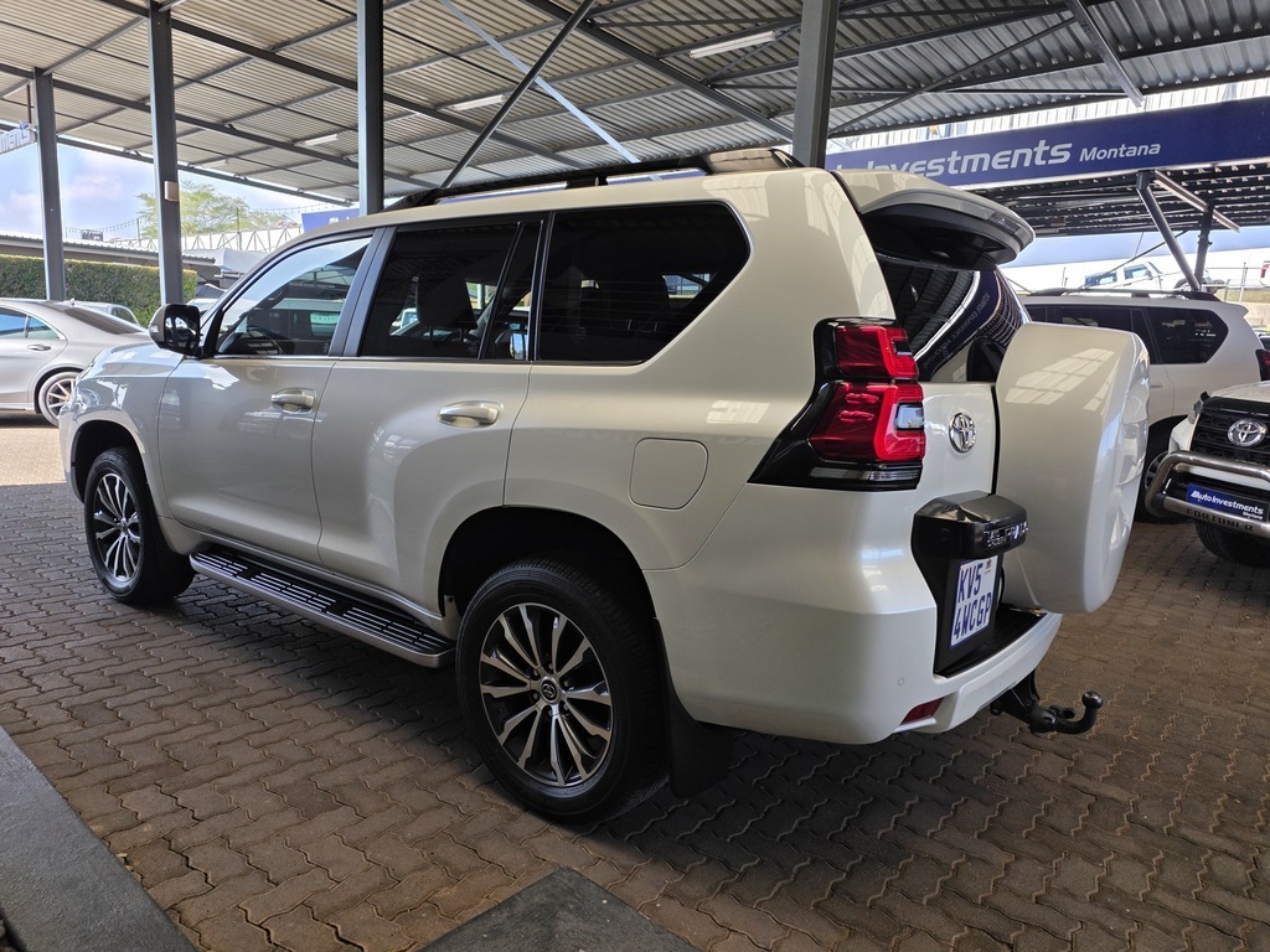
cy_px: 476
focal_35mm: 23
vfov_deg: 58.9
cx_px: 635
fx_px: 844
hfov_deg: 73.9
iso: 40
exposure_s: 1/359
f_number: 1.7
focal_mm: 6.25
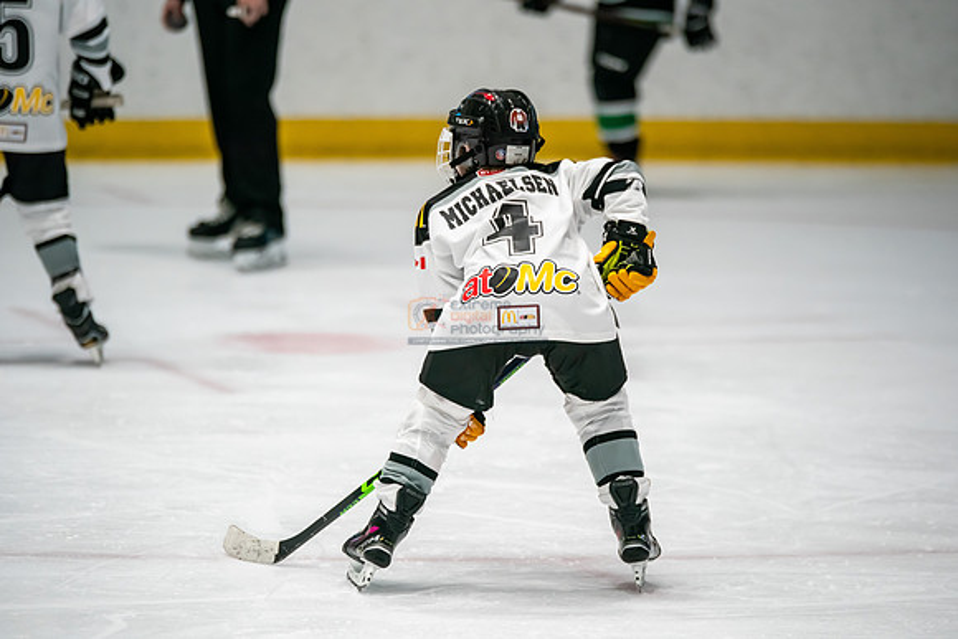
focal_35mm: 261
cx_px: 479
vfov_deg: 5.3
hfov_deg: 7.9
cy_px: 320
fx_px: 6947
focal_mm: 261
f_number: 3.2
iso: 3200
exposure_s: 1/1600
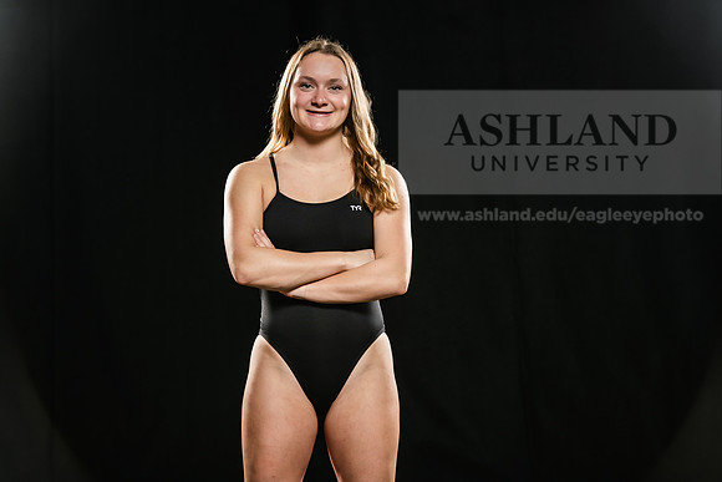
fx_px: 2207
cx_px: 361
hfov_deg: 18.6
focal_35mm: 110
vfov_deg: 12.5
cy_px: 241
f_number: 5.6
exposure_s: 1/200
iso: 400
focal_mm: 110
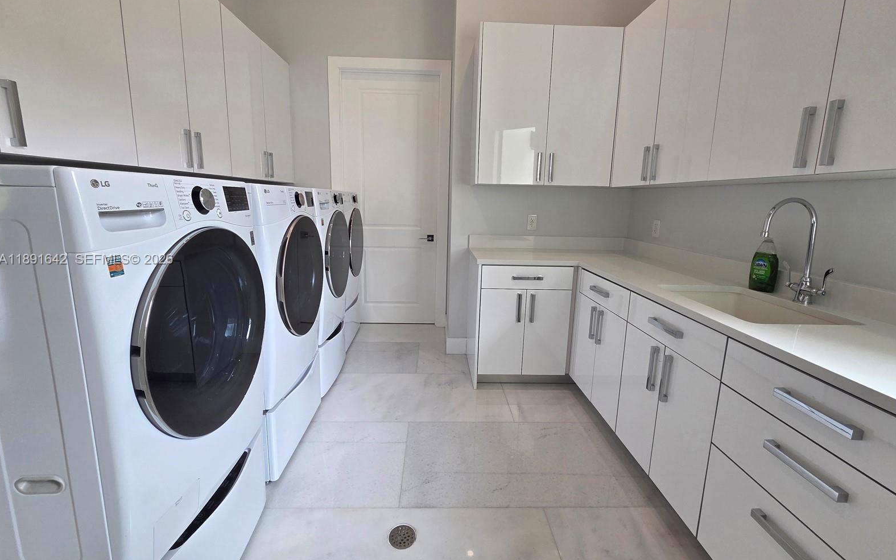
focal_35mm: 14
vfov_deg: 78.5
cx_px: 451
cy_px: 260
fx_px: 342
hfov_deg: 105.3
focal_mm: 2.2
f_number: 2.2
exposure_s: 1/120
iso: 160
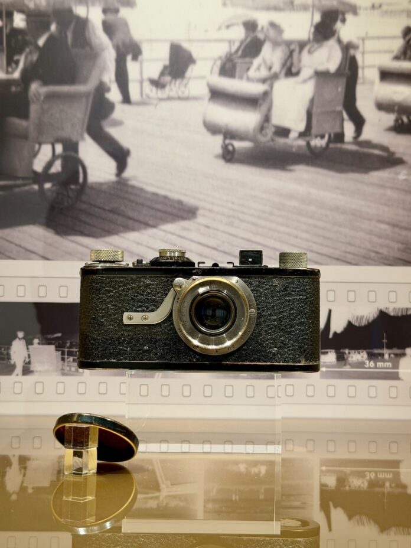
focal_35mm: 48
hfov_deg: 30.3
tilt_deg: +4.1
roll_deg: -1.1
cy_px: 274
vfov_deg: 39.7
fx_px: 760
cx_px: 206
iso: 64
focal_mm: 6.76
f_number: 1.78
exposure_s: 1/103
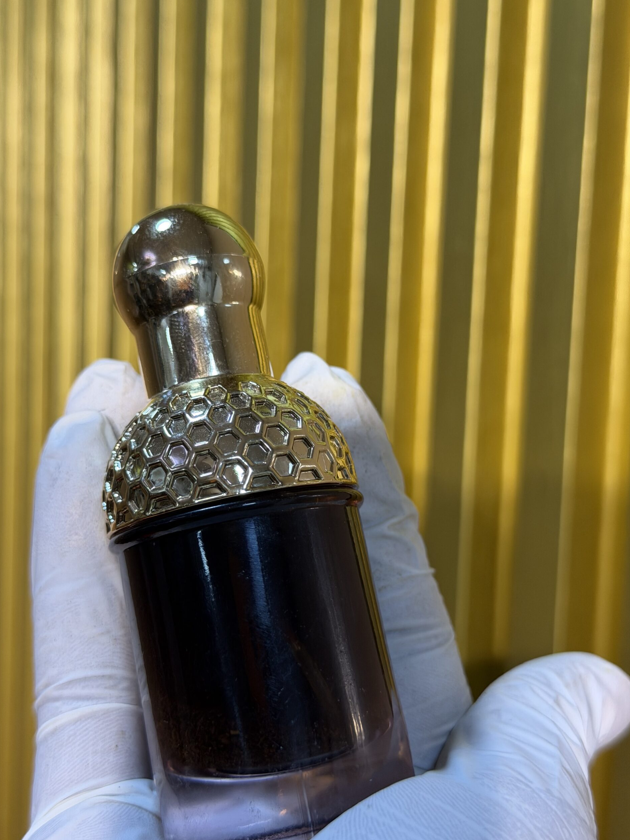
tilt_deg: -6.6
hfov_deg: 29.7
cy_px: 418
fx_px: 1189
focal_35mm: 49
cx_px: 313
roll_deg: -3.2
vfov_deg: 38.9
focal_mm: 6.76
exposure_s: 1/121
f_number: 1.78
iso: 80
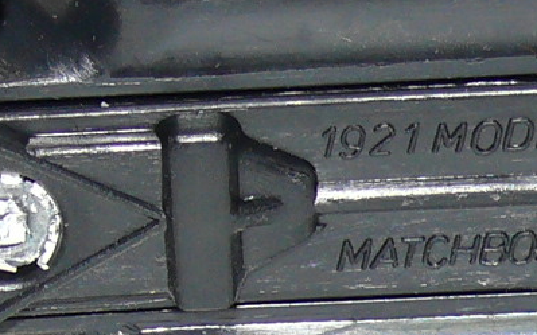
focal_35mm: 404
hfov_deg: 5.2
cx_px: 445
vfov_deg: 3.2
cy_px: 128
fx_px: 5910
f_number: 4
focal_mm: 13
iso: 100
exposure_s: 1/30
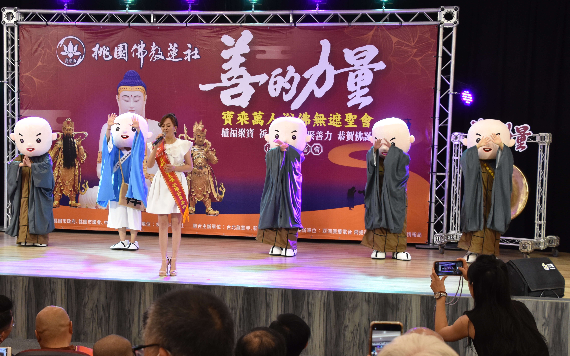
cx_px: 219
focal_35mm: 60
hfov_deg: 33.9
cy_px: 211
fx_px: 932
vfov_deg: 21.6
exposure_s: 1/125
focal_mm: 30
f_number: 5.6
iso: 1600
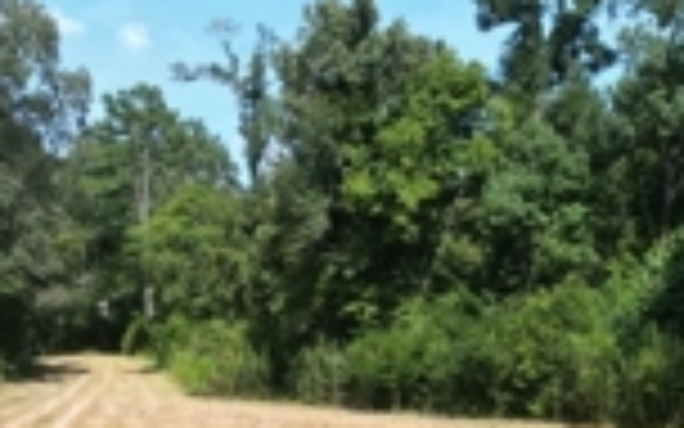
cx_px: 297
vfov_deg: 18.4
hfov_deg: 30.6
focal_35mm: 67
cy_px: 523
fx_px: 1249
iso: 120
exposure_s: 1/2000
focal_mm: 6.72
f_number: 1.7
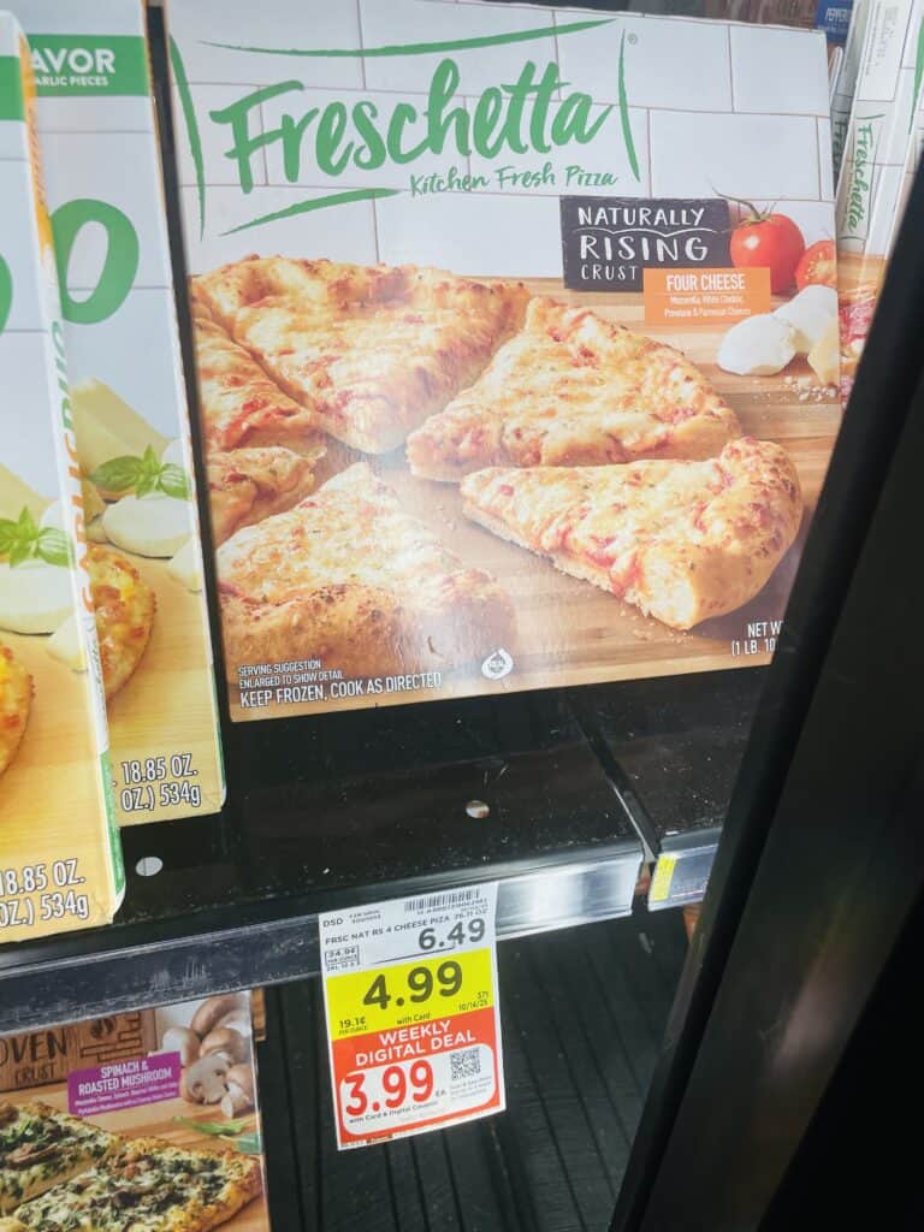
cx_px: 462
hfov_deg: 53.1
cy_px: 616
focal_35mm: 26
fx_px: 925
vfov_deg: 67.3
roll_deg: -4.0
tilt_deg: -32.9
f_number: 1.6
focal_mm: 4.2
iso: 64
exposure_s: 1/120
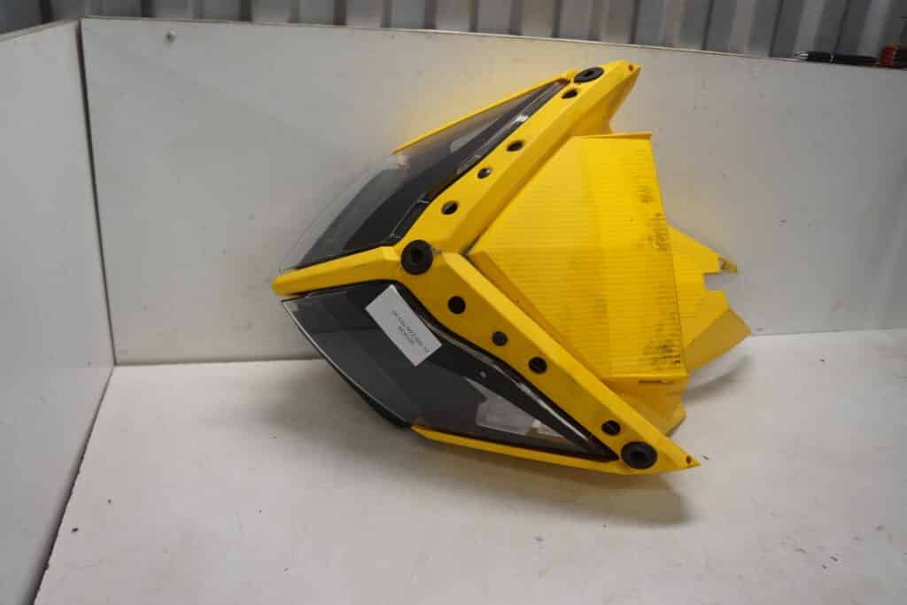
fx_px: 680
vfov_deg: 47.9
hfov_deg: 67.4
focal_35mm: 27
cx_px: 454
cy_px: 302
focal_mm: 18
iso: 100
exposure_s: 1/60
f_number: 3.5
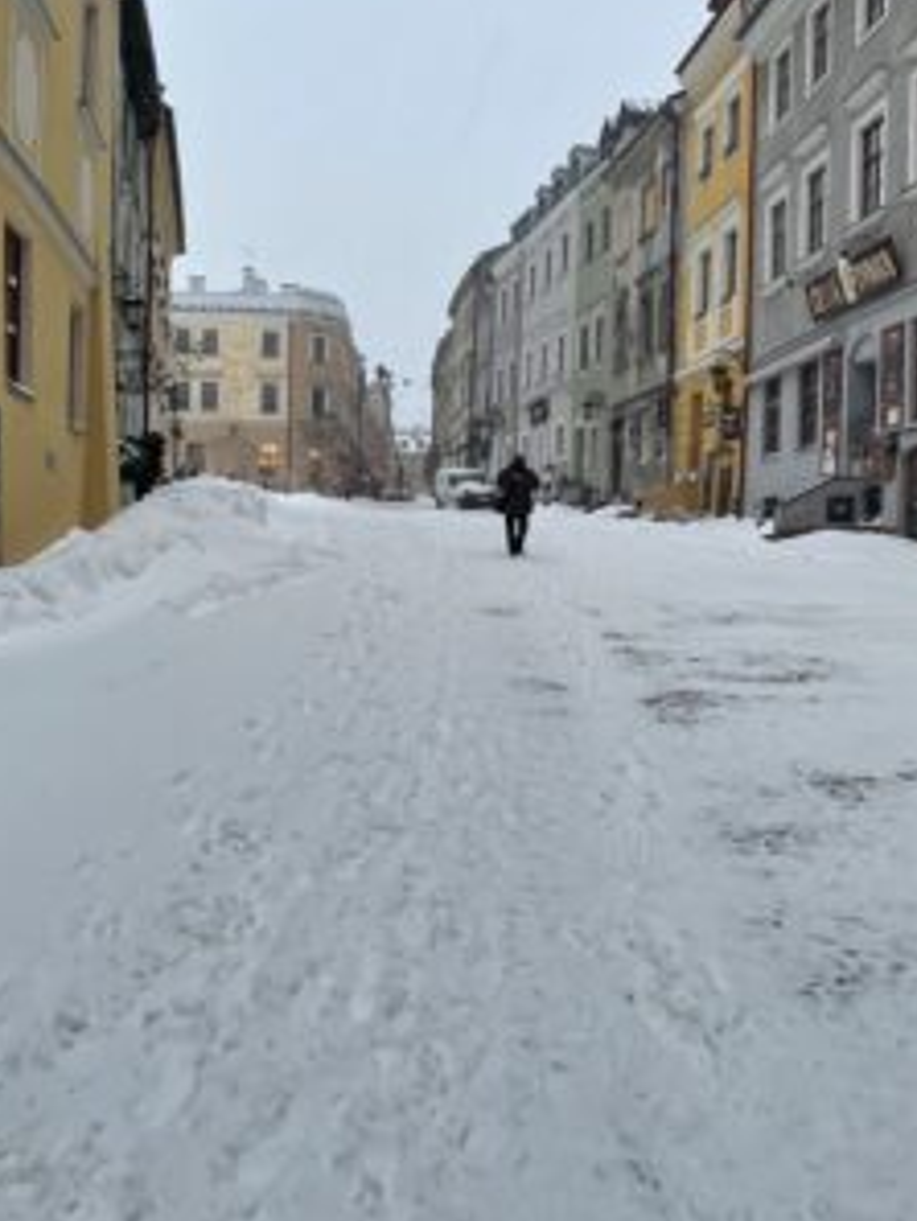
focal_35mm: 35
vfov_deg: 52.6
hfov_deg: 40.7
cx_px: 461
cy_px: 567
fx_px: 1235
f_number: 1.6
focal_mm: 4.2
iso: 80
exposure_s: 1/121
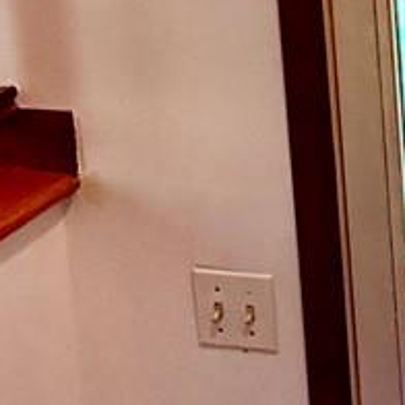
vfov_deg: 7.9
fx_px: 2939
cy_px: 10
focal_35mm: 222
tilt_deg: -18.3
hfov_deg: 7.4
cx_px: 942
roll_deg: +0.6
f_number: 1.78
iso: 200
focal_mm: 6.76
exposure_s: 1/203
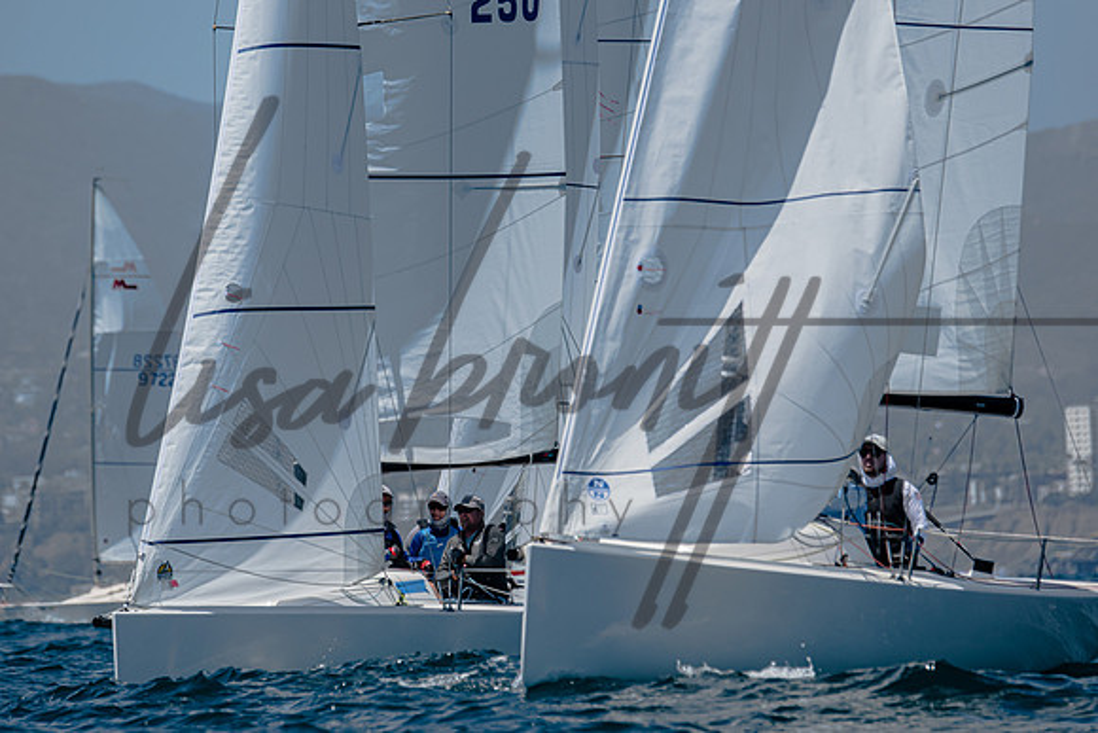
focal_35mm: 480
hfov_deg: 4.3
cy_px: 366
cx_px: 549
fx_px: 14643
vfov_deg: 2.9
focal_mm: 320
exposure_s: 1/2000
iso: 200
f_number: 5.6
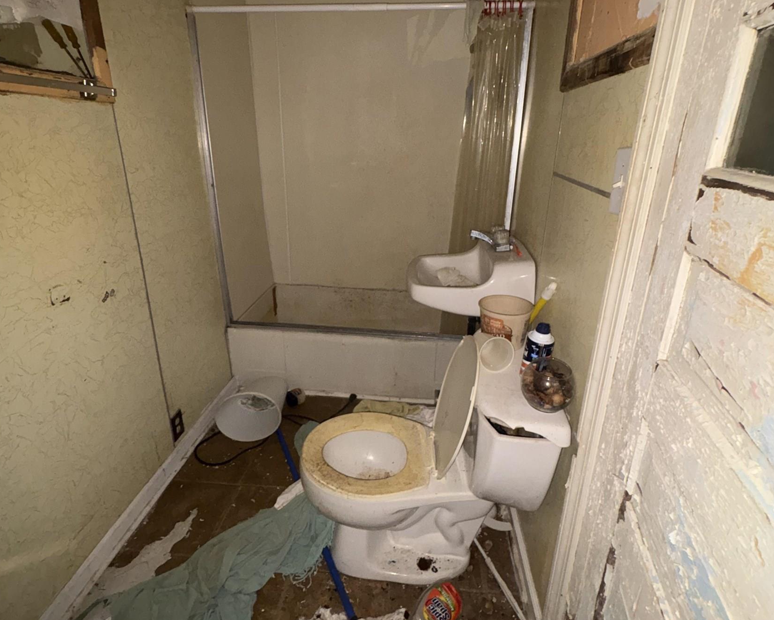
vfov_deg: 70.6
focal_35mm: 19
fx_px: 435
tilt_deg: -17.6
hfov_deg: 83.3
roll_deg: +0.0
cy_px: 274
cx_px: 382
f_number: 2.2
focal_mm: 2.22
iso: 64
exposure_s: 1/18
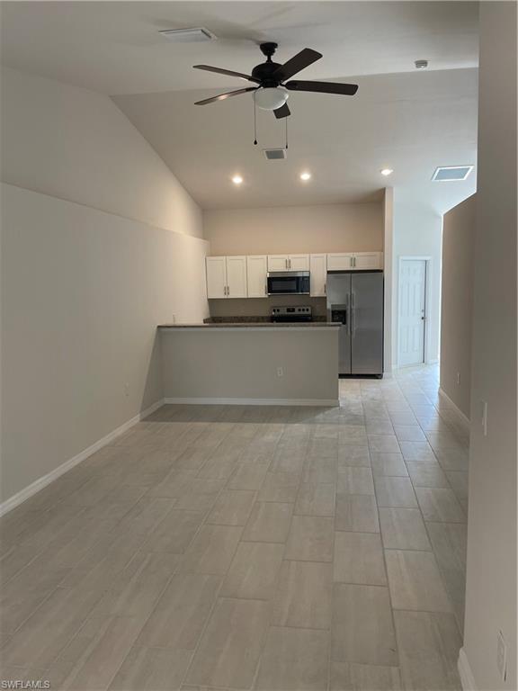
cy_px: 346
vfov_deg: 67.3
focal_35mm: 26
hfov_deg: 53.1
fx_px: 519
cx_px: 259
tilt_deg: -6.9
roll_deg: +1.8
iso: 64
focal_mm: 4.2
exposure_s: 1/60
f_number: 1.6
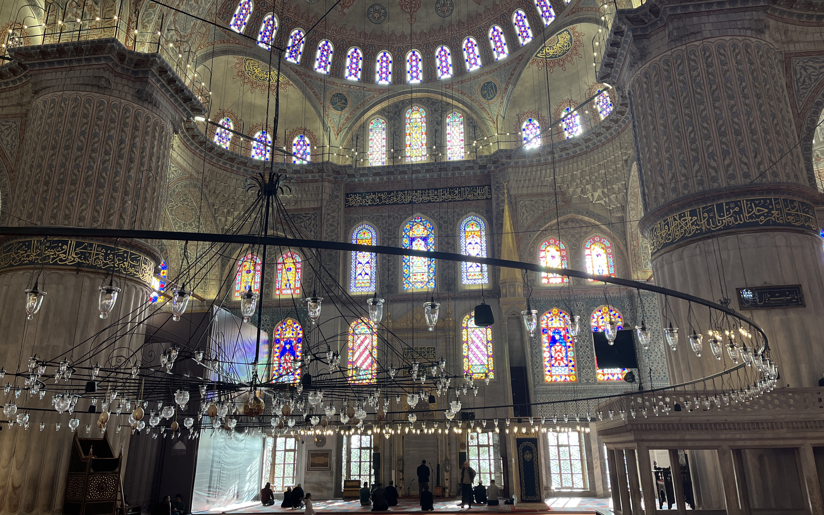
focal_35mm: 28
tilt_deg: +19.0
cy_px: 224
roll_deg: +0.3
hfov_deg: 66.5
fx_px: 629
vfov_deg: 44.4
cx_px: 416
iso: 64
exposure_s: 1/98
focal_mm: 5.1
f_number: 1.6
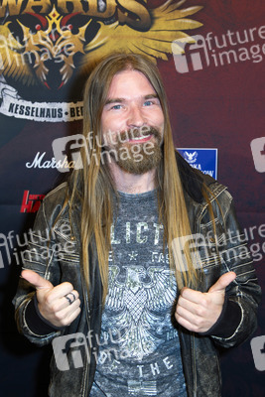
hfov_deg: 35.1
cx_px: 132
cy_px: 198
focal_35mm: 38
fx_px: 419
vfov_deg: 50.7
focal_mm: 38
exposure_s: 1/250
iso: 500
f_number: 5
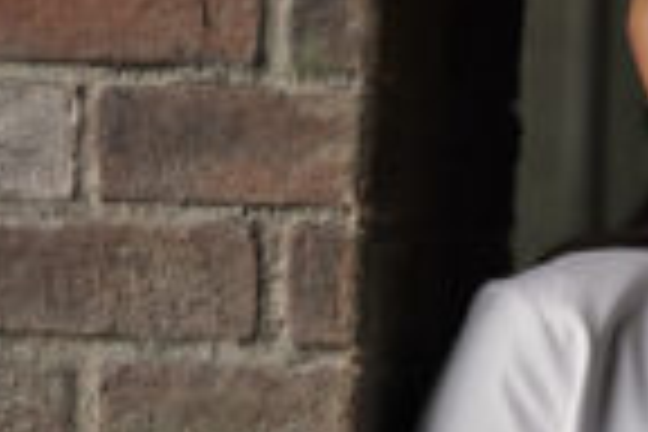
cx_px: 216
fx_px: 6983
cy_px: 549
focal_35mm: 388
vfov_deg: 3.5
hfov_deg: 5.3
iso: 1600
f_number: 2.8
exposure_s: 1/1600
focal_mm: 95
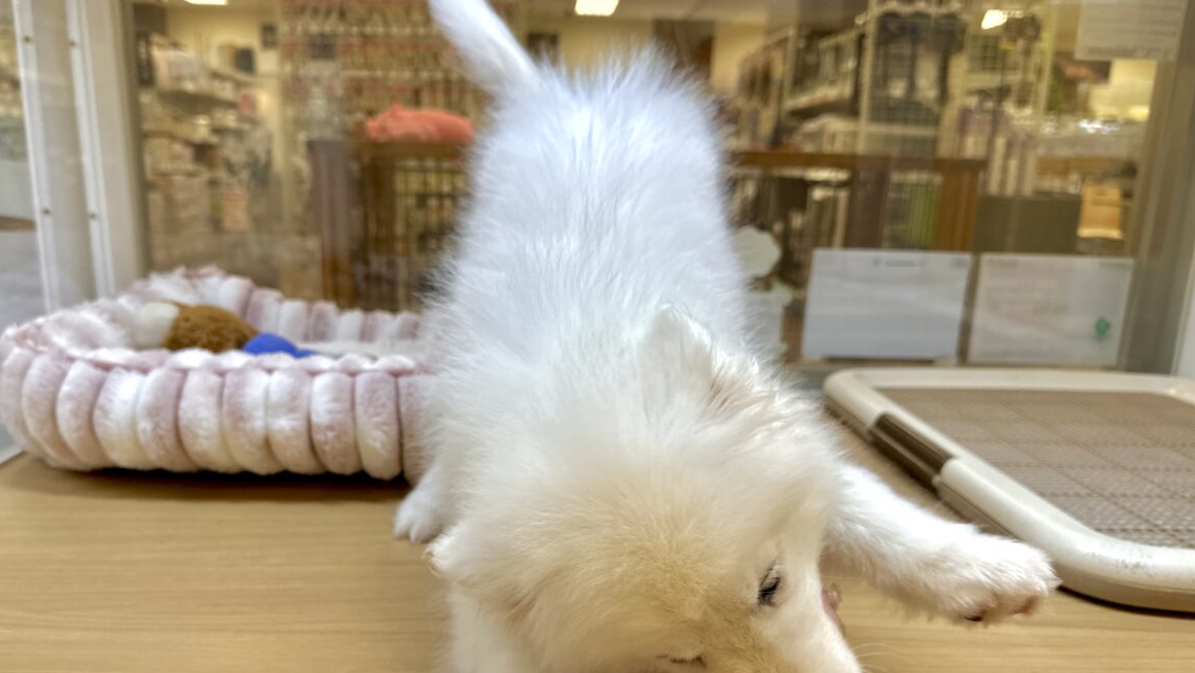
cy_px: 422
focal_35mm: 27
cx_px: 588
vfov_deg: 42.6
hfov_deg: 69.8
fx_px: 856
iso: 80
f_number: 1.78
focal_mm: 6.86
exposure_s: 1/260
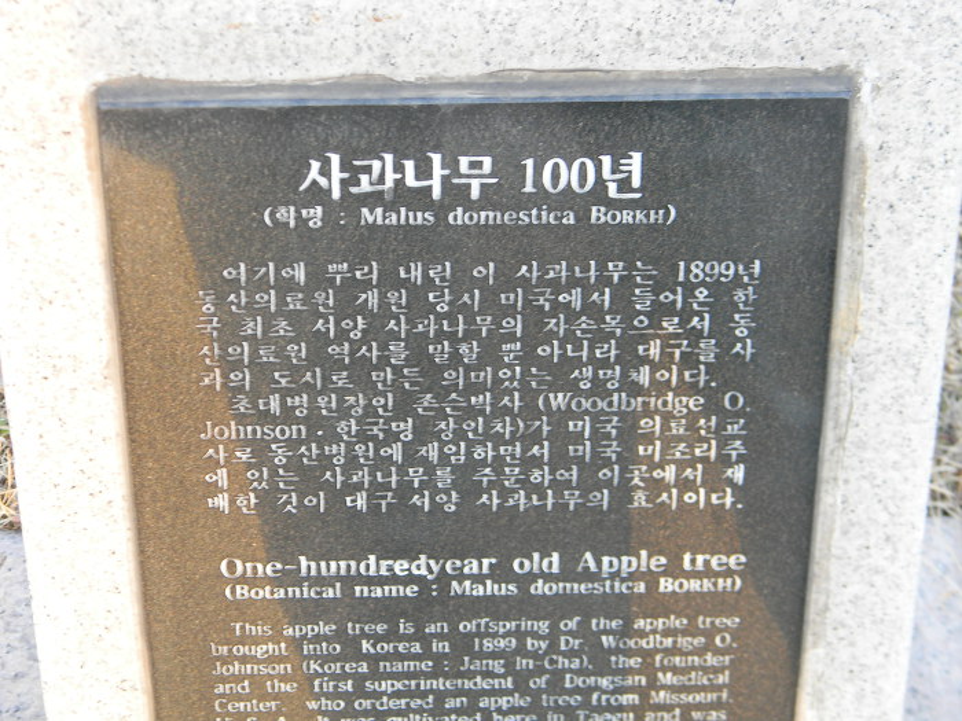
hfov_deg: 23.6
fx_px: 2307
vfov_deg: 17.8
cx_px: 481
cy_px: 360
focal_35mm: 83
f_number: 4.5
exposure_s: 1/14.8
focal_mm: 15.1
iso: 80
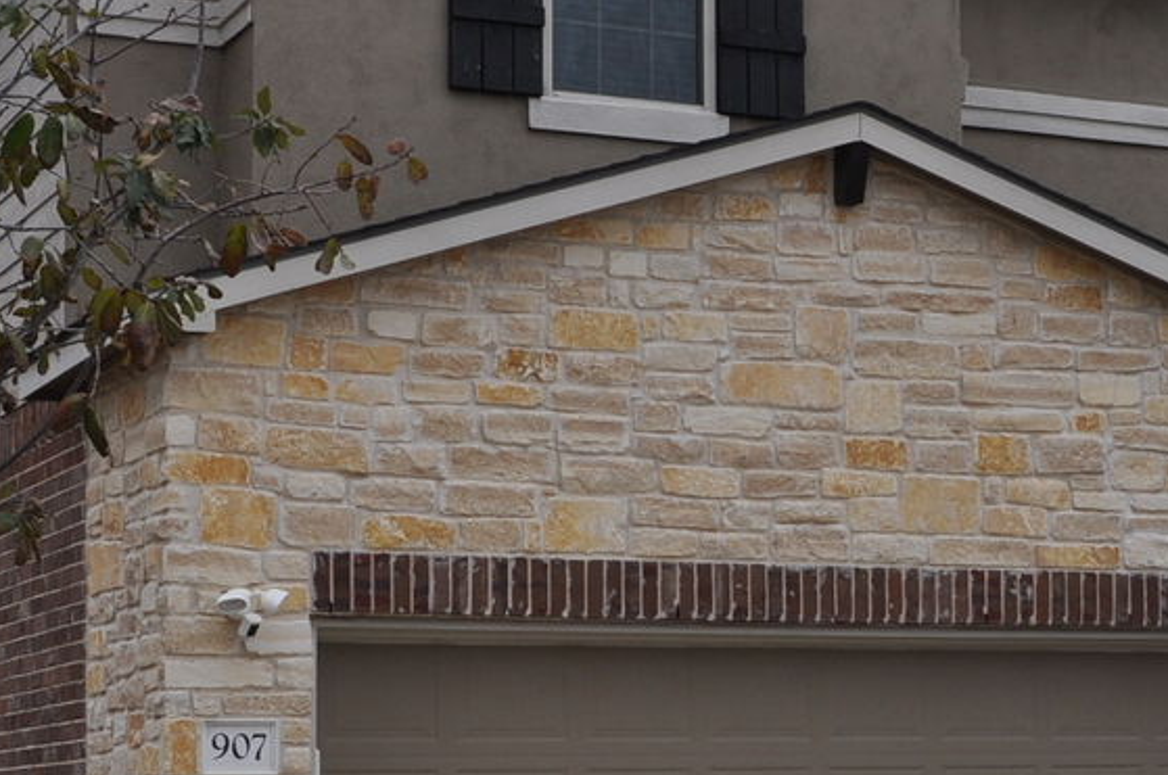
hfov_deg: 21.0
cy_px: 539
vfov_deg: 14.2
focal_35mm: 96
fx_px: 3110
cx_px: 974
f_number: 8
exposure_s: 1/250
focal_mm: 22
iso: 200
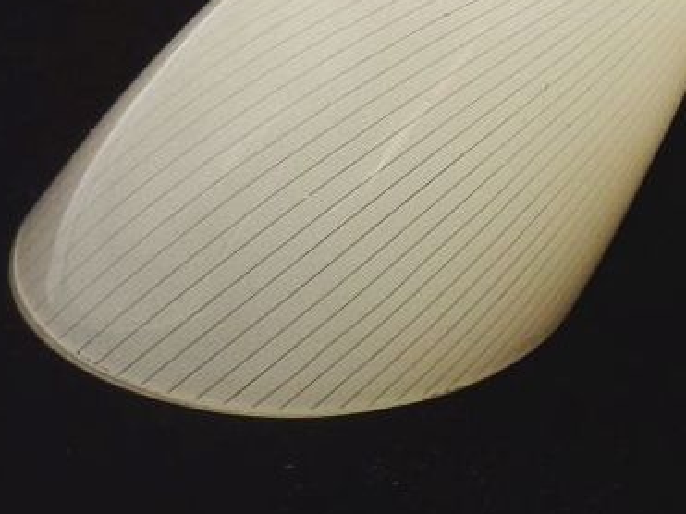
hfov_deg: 44.4
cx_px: 431
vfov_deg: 33.3
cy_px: 103
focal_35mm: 42
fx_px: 832
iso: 80
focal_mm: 4.3
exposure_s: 1/70
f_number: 3
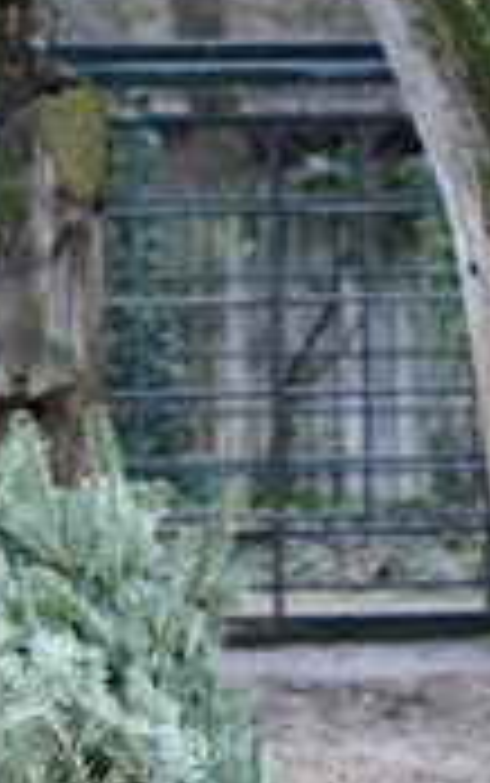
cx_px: -348
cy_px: 608
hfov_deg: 3.5
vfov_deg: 5.5
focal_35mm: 378
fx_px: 8063
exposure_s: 1/250
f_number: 6.3
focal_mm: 143
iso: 3200
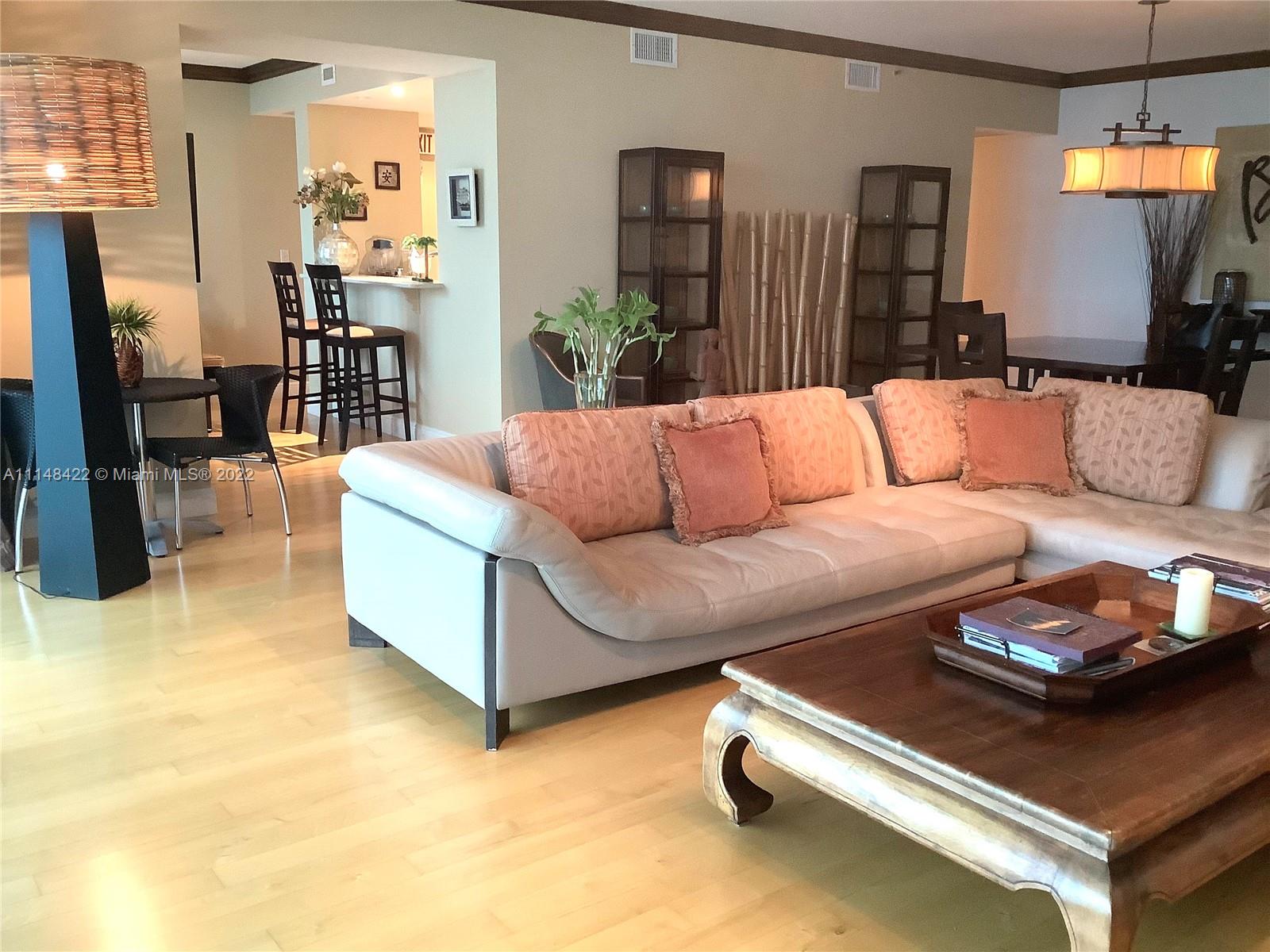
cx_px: 635
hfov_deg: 58.4
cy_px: 476
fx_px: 1137
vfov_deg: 45.4
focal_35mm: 31
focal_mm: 3.3
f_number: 2.4
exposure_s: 1/40
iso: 320
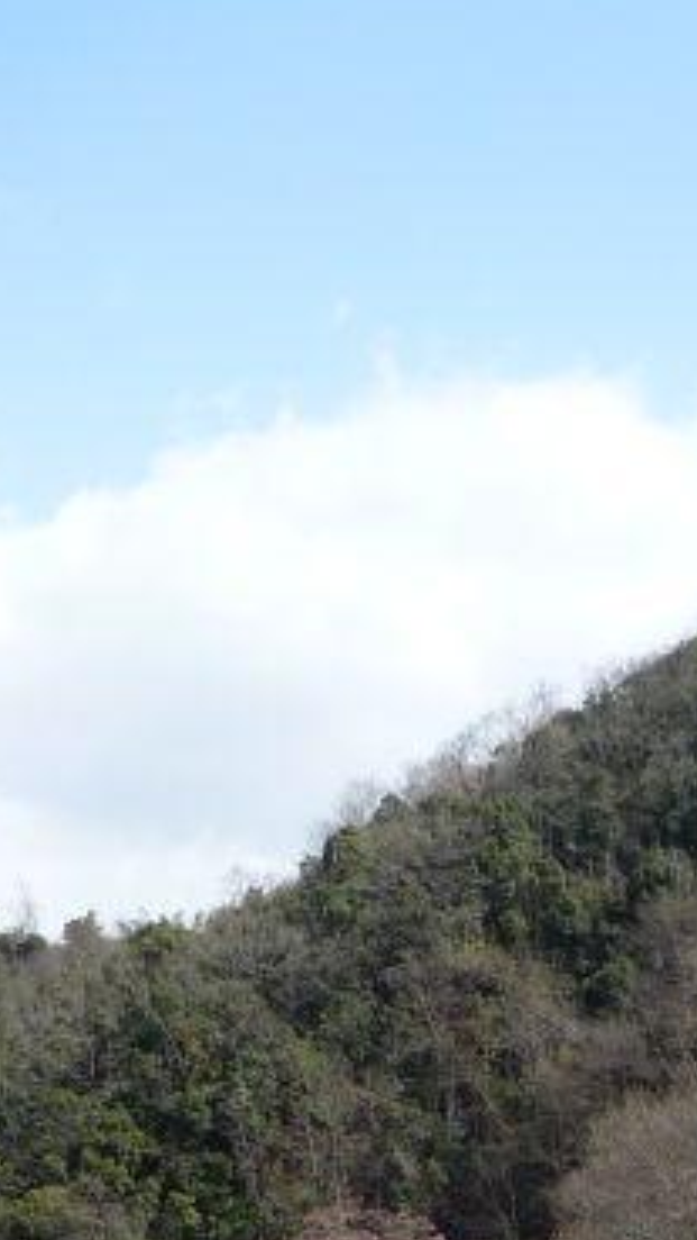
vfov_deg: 25.9
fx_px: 2661
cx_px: 384
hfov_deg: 14.9
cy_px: 920
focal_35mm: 81
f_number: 4.5
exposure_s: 1/400
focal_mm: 5.2
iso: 100
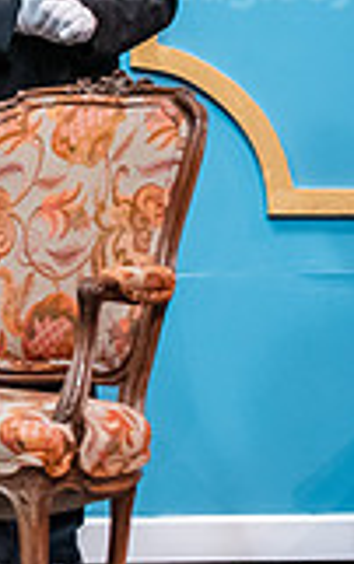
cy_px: 58
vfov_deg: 8.1
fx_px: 3957
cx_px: -435
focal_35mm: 257
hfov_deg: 5.0
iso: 3200
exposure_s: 1/200
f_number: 3.2
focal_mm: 70
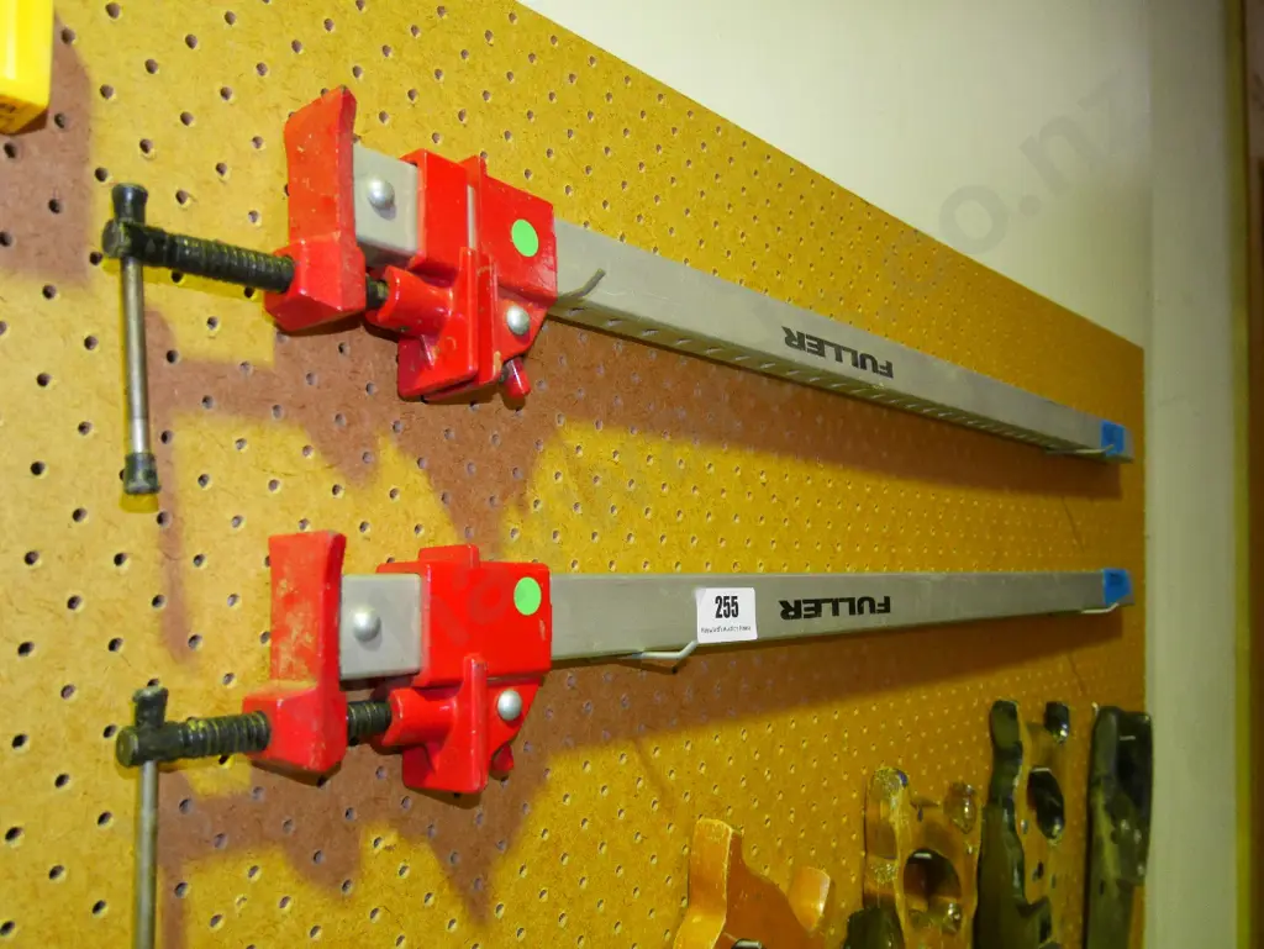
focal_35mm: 30
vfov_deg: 46.8
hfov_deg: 59.9
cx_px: 632
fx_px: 1096
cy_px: 474
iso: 3200
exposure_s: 1/125
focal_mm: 15
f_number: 4
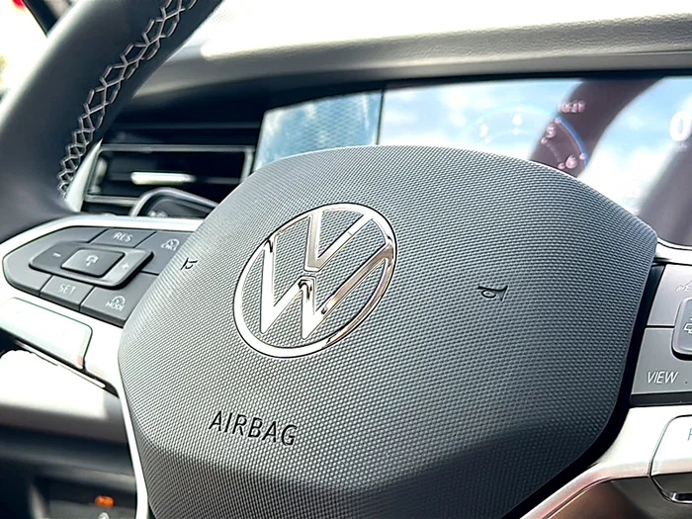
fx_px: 920
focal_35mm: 46
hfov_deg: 41.2
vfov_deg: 31.5
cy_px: 260
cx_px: 346
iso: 80
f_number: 1.78
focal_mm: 6.86
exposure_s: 1/485
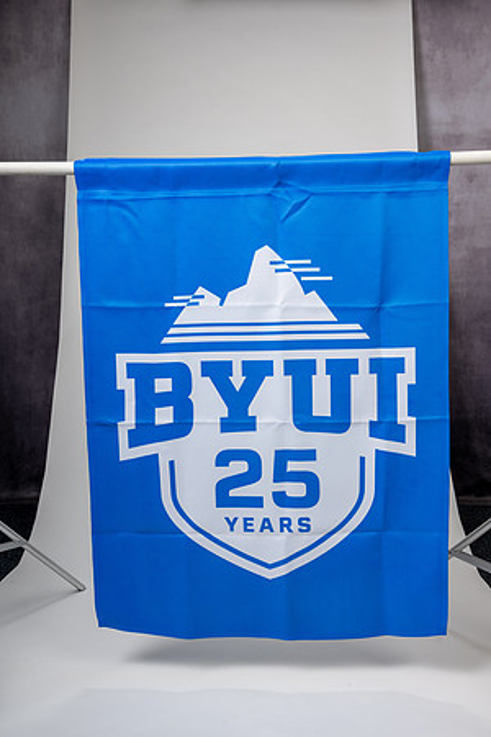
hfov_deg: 35.9
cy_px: 368
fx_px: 757
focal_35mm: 37
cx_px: 246
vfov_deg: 51.9
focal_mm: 37
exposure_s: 1/160
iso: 100
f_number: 8
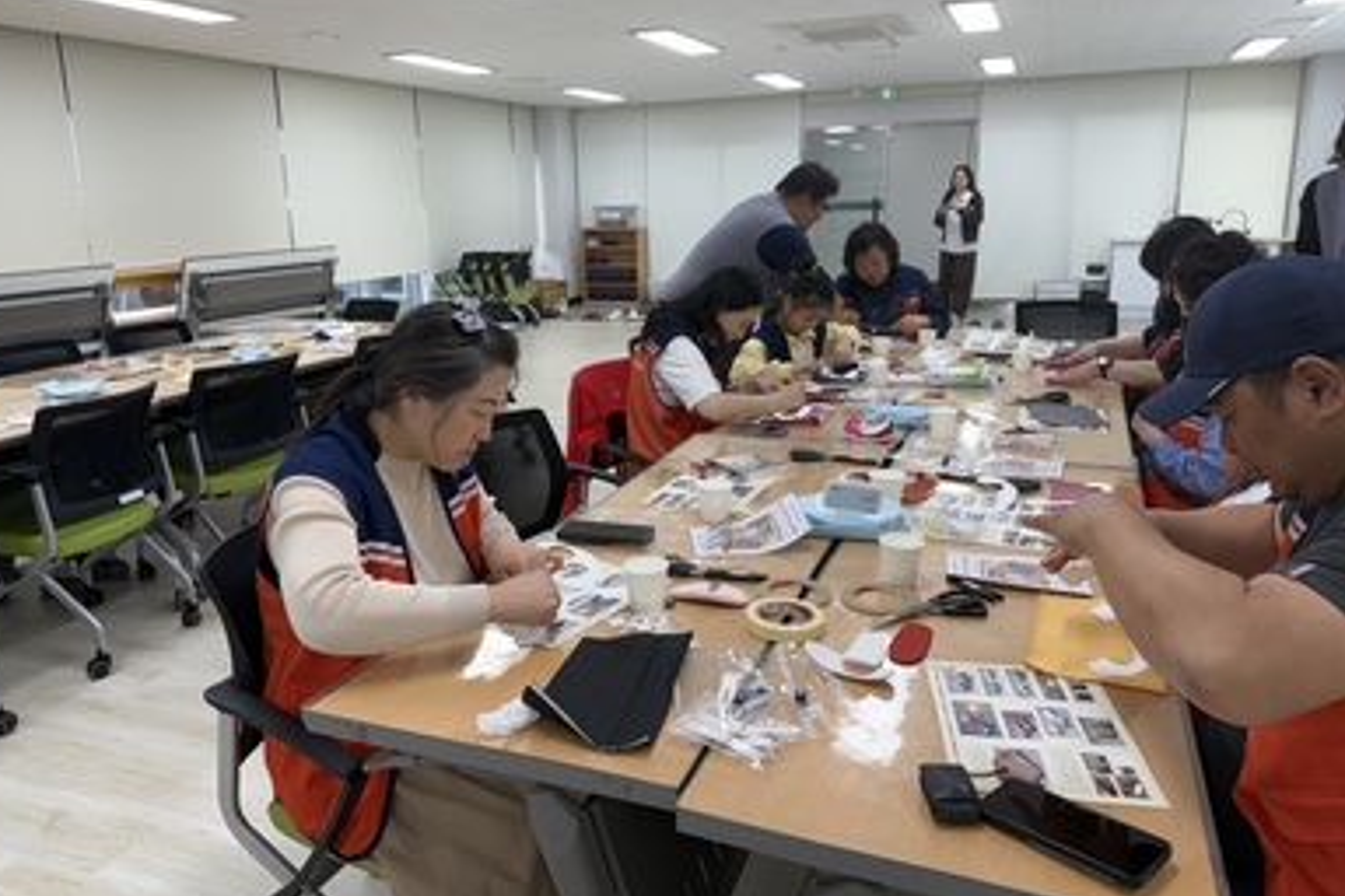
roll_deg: +2.5
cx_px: 648
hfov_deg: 69.4
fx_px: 971
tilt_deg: -12.2
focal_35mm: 26
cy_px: 427
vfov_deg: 49.5
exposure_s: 1/120
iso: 64
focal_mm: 6.76
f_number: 1.78
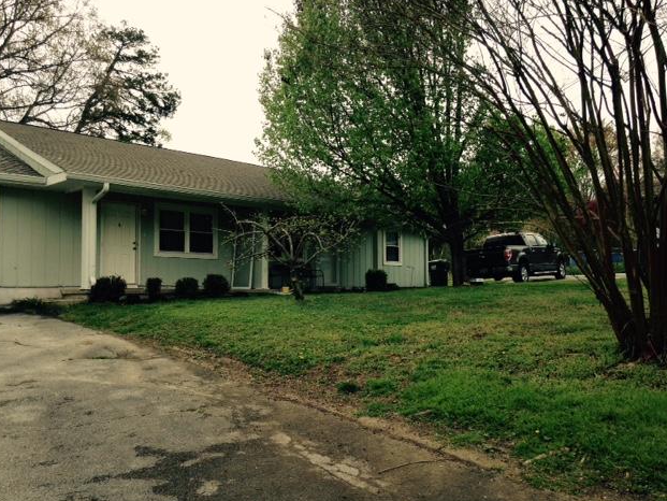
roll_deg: +1.4
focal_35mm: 34
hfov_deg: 53.9
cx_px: 333
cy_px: 254
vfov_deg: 41.8
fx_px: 655
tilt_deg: +2.9
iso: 50
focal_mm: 4.12
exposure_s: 1/742
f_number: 2.4
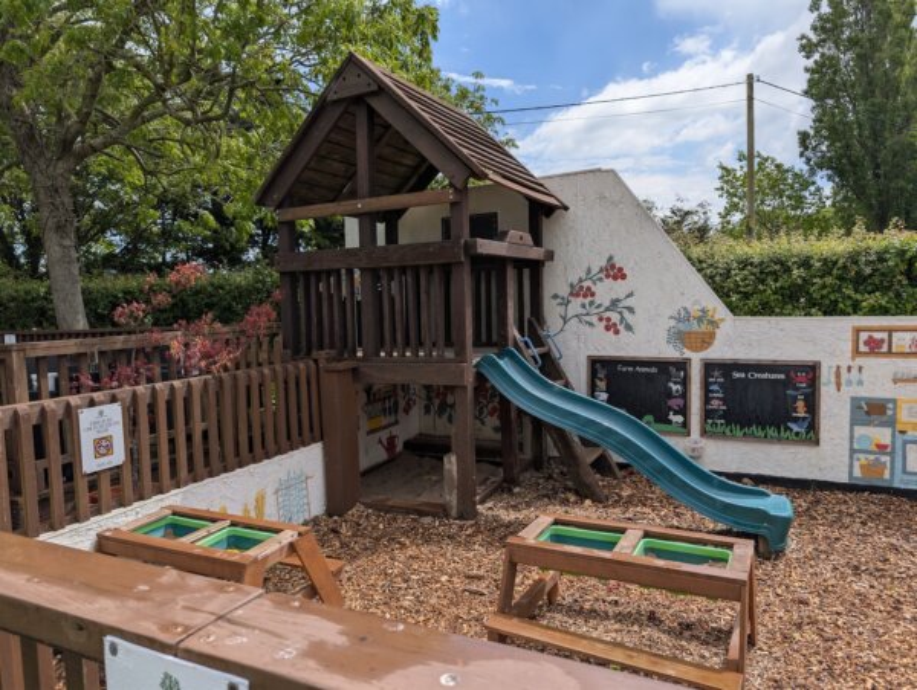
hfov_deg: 71.5
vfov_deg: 57.0
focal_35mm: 24
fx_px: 637
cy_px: 345
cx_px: 458
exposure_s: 1/1460
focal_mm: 6.9
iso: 21
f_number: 1.68
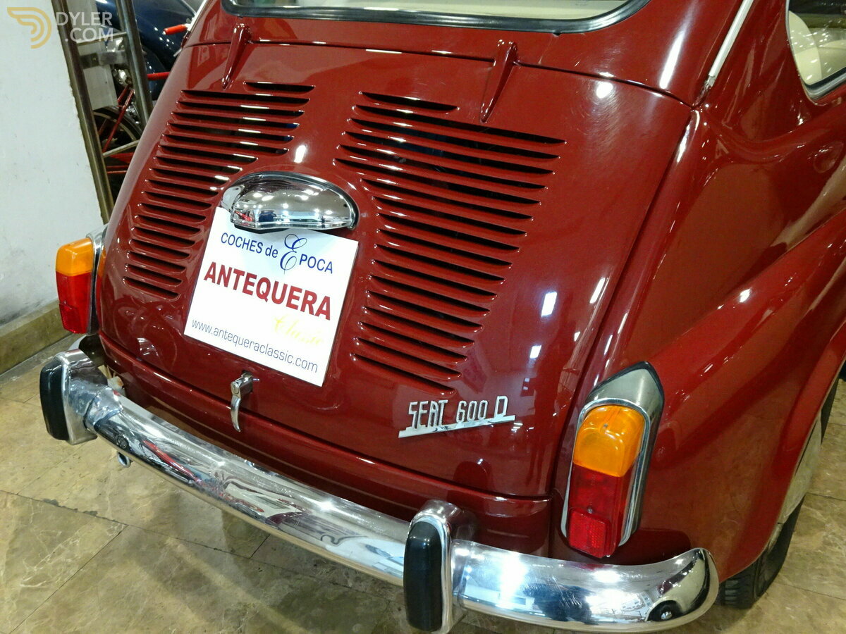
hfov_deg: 60.0
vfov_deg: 46.8
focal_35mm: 30
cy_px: 317
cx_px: 423
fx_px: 733
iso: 800
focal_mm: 5.09
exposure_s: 1/20
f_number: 4
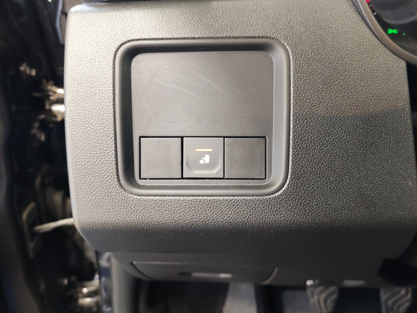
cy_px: 156
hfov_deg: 58.4
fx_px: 373
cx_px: 208
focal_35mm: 31
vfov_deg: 45.4
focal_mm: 6.12
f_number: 1.9
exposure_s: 1/33
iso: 2000
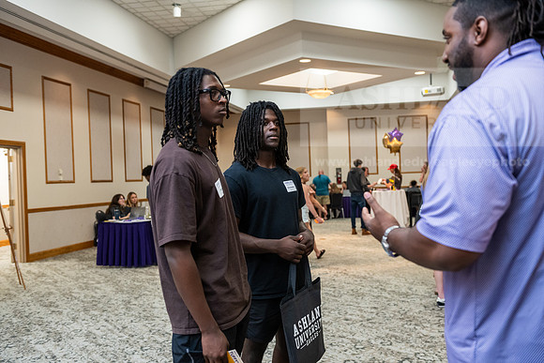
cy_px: 182
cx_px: 272
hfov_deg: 50.7
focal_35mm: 38
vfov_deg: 35.1
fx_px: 574
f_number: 3.5
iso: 2500
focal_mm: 38
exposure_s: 1/200
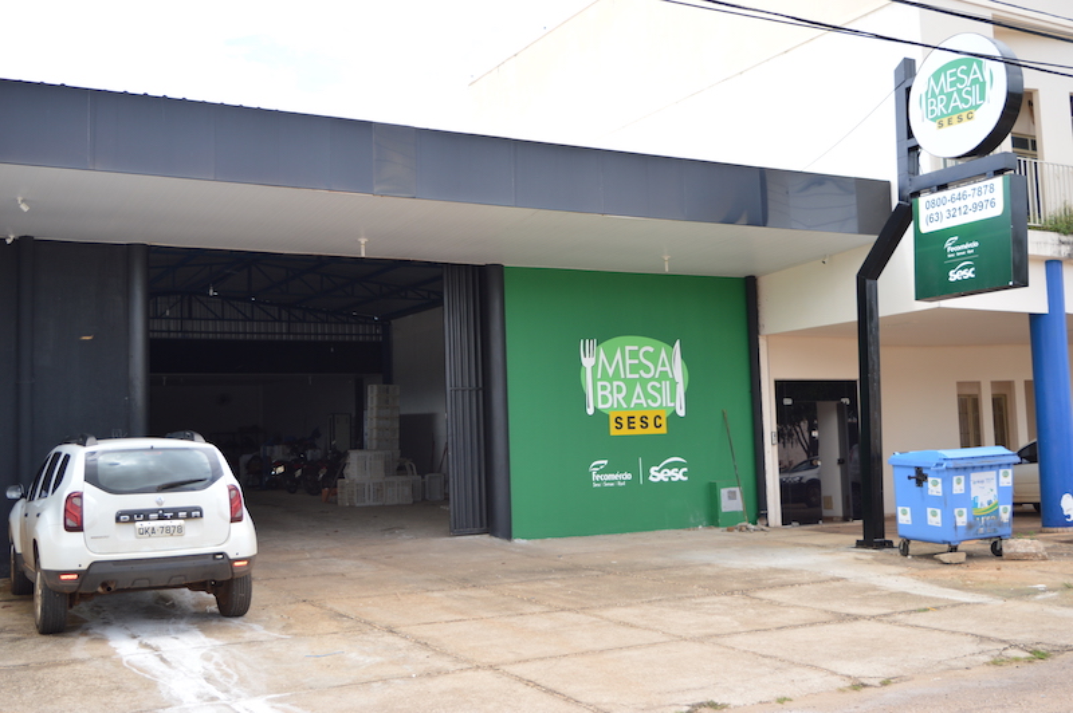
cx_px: 536
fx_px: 1161
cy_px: 356
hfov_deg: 49.6
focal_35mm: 39
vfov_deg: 34.2
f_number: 5
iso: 100
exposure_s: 1/200
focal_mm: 26
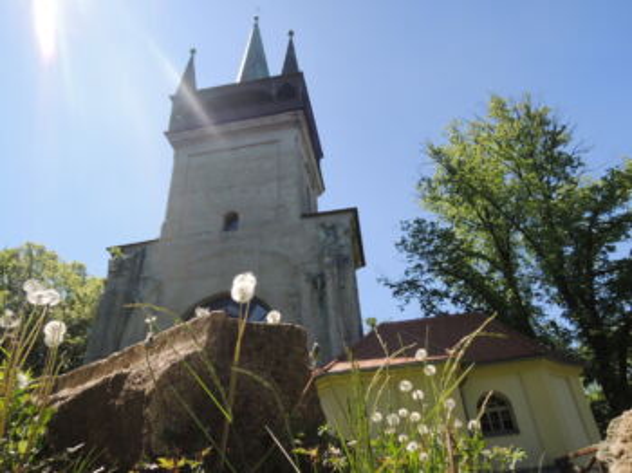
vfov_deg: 56.8
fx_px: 438
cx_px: 316
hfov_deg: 71.6
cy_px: 236
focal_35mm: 24
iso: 100
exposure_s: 1/1000
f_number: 2.8
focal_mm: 4.3
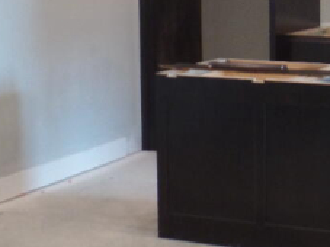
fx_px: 981
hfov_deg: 17.7
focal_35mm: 103
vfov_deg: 14.1
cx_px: 441
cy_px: 4
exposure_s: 1/30
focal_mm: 6.2
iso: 240
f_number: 3
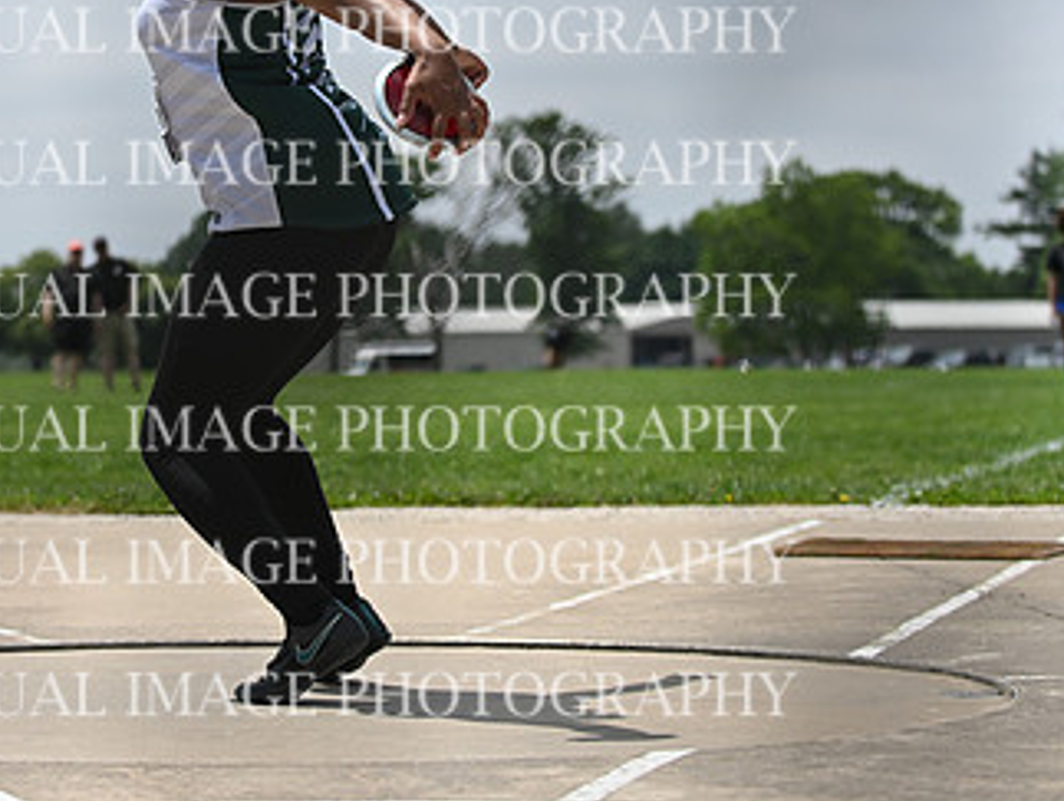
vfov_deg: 10.8
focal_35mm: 138
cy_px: 229
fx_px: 4246
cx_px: 320
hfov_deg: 14.2
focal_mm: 80
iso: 250
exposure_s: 1/6400
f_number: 3.5
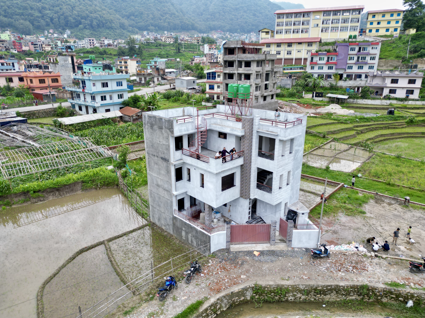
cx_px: 212
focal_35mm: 24
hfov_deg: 71.6
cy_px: 159
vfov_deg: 56.8
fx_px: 295
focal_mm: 6.72
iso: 120
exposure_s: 1/800
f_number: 1.7
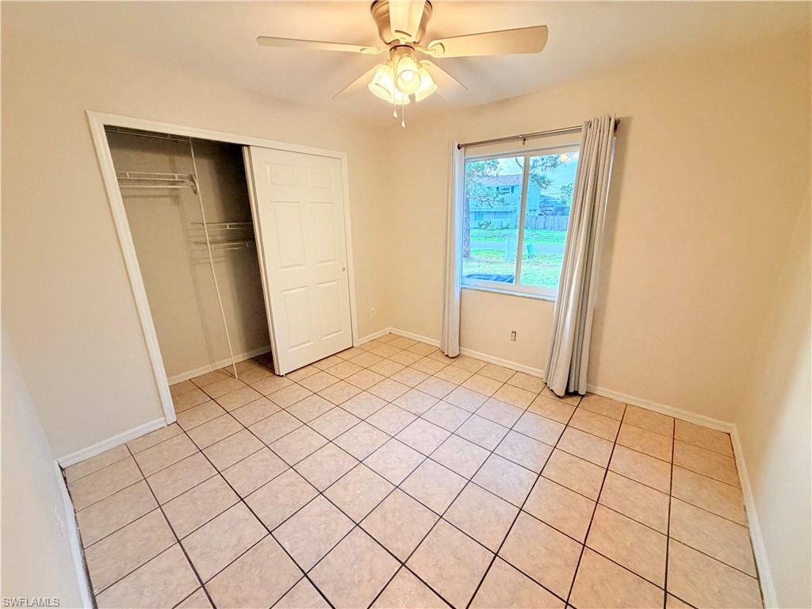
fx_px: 328
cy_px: 304
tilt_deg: -14.5
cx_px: 406
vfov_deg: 85.7
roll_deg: +1.6
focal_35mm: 14
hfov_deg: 102.1
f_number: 2.2
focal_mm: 2.22
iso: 320
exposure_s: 1/120
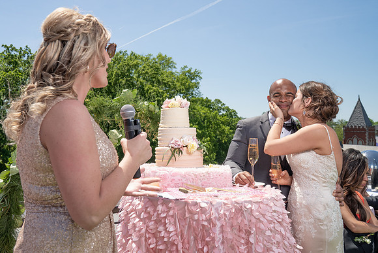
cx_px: 156
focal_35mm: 41
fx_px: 432
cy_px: 104
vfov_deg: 32.4
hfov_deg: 47.0
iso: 50
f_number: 7.1
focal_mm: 35
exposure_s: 1/250
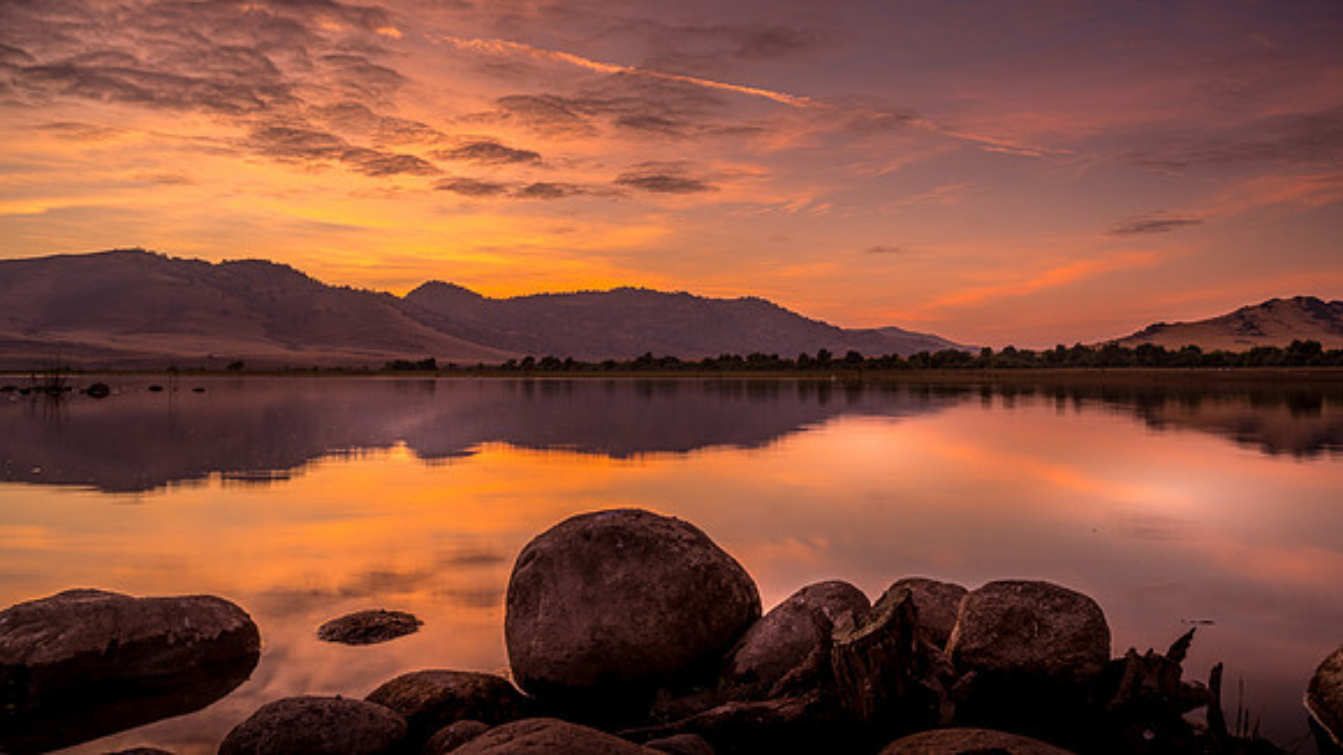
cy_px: 374
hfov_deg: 63.3
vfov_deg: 38.2
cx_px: 671
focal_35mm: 31
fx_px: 1090
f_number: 20
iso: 160
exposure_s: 1
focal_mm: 28.5
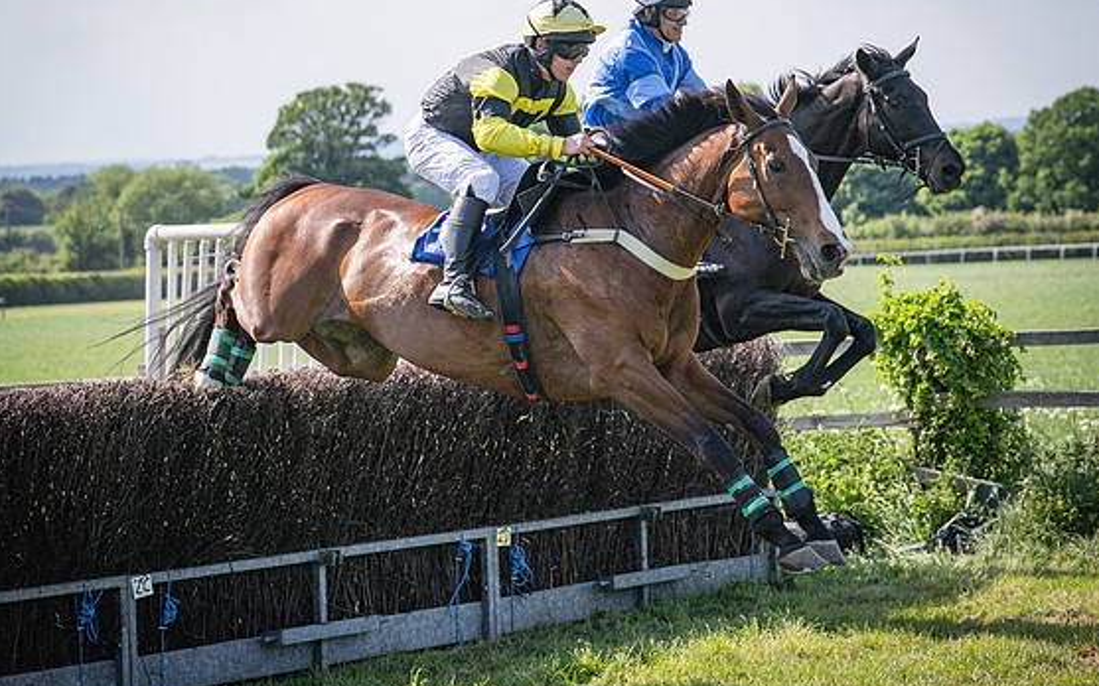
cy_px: 287
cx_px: 616
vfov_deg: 10.9
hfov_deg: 17.4
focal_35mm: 120
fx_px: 3594
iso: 400
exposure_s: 1/3200
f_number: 4
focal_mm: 70
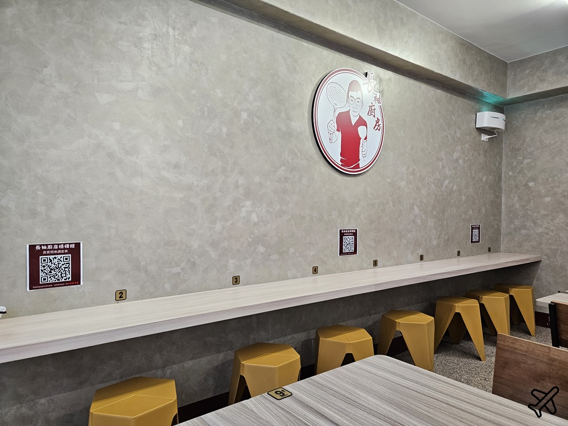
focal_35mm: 23
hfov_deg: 73.9
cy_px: 213
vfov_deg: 58.9
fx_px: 377
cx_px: 284
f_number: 1.8
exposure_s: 1/120
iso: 160
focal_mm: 5.4
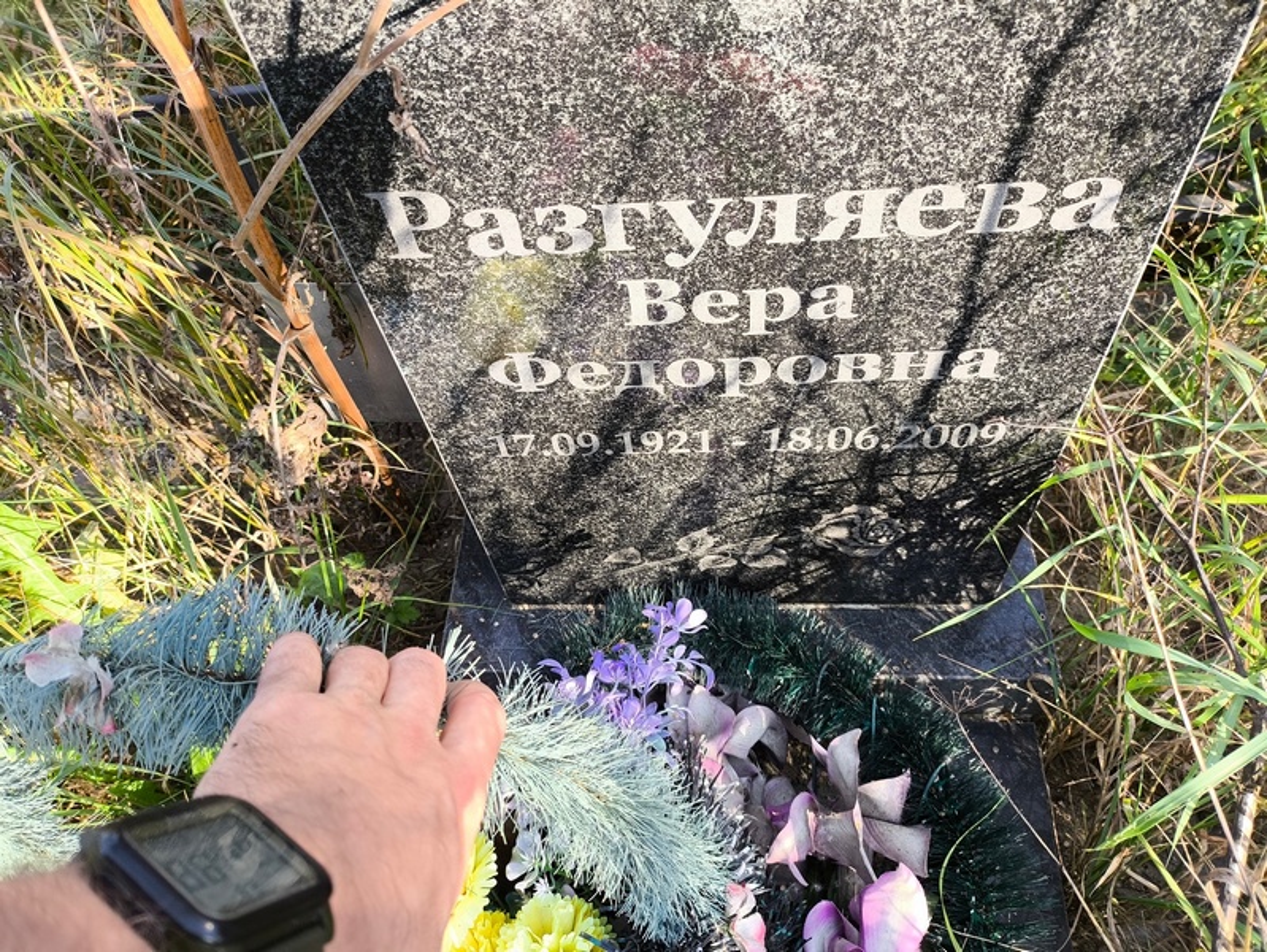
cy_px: 476
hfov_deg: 69.4
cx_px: 634
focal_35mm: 25
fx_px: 915
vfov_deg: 54.9
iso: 50
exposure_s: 1/231
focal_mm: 4.71
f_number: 1.7
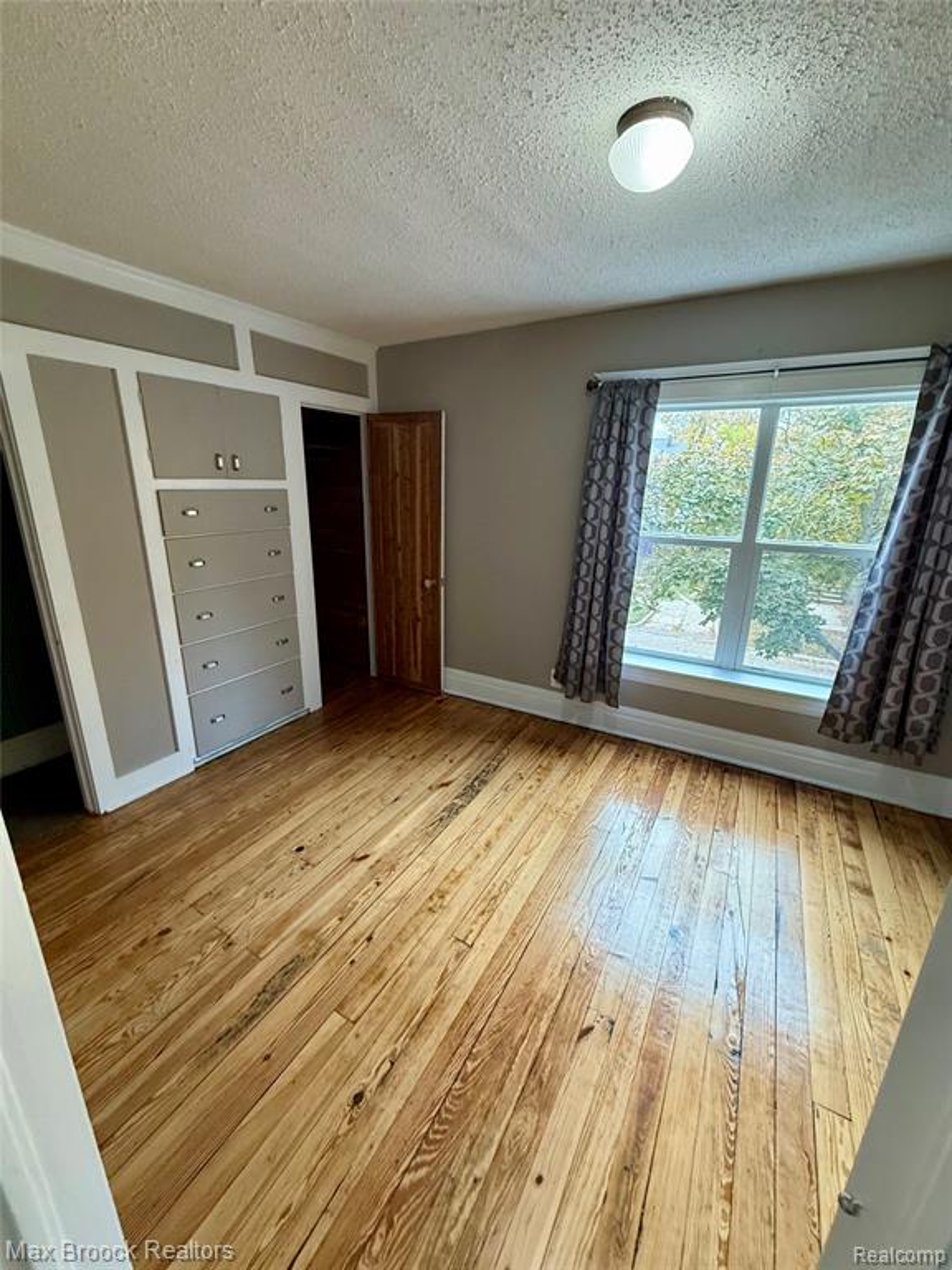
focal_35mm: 14
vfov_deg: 102.1
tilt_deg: -15.8
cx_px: 476
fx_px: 513
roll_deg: -1.8
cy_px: 635
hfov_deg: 85.7
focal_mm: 2.22
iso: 400
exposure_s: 1/120
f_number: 2.2
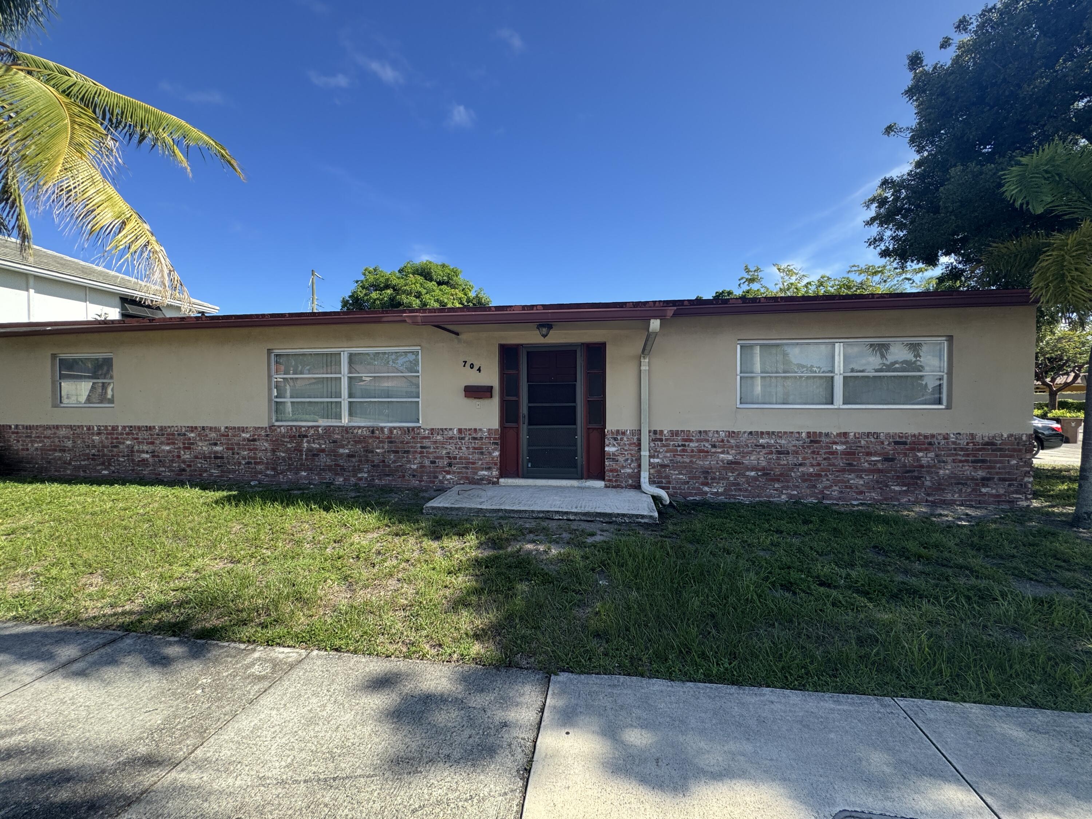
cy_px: 410
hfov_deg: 102.1
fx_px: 442
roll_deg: -0.2
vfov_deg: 85.7
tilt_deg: -1.0
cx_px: 546
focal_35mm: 14
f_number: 2.2
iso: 50
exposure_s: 1/631
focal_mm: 2.22
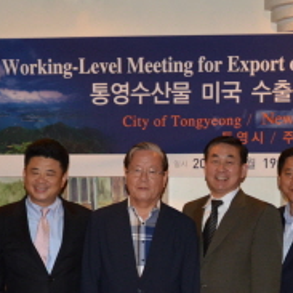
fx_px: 852
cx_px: 175
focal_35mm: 89
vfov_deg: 18.8
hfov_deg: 19.5
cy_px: 312
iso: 800
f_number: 3.5
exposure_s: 1/60
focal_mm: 20
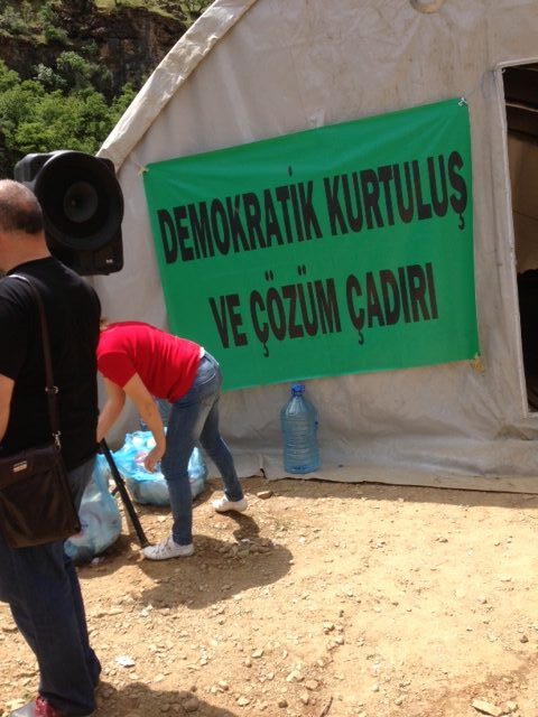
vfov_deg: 55.4
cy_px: 358
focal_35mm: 33
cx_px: 269
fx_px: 684
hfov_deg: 42.9
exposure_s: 1/951
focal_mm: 4.13
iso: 50
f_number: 2.4
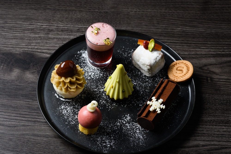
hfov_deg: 19.4
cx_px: 116
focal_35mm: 105
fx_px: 674
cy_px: 77
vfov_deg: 13.0
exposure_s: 1/60
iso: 400
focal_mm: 105
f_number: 10
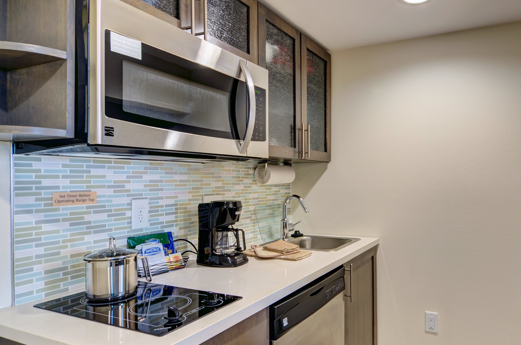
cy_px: 176
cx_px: 343
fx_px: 361
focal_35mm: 25
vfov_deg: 51.1
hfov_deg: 69.8
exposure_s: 1/4
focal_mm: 12
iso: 200
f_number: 7.1
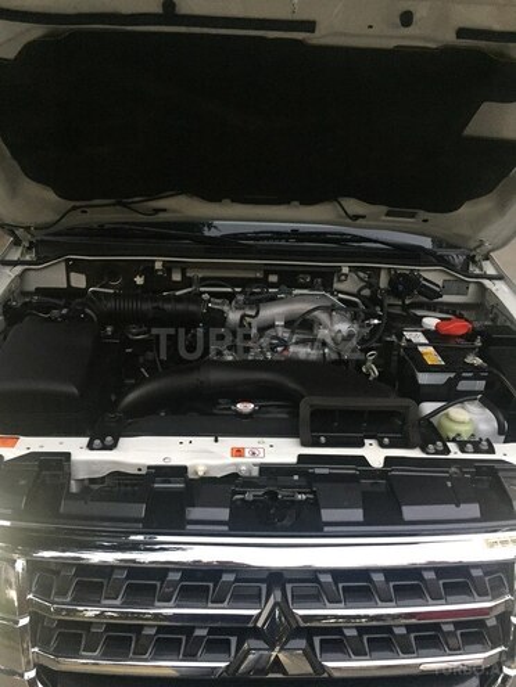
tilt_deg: -22.5
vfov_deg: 61.7
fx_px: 576
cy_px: 344
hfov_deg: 48.2
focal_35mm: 29
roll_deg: -3.3
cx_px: 258
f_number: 2.2
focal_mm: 4.15
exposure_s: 1/17
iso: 250
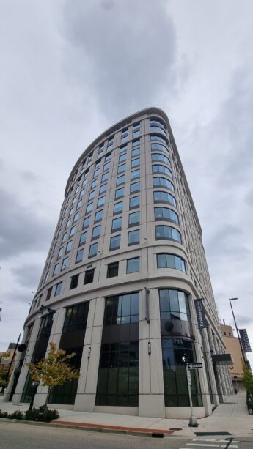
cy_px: 251
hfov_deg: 66.8
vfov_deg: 98.9
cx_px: 143
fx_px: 191
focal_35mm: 16
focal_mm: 2.2
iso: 50
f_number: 2.2
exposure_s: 1/950
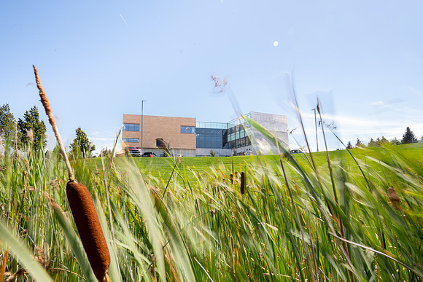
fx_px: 282
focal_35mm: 24
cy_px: 141
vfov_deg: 53.2
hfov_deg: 73.7
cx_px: 212
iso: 50
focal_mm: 24
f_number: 22
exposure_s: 1/10
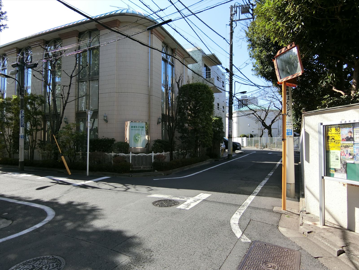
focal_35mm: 21
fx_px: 218
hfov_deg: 79.0
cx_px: 180
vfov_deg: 63.4
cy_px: 135
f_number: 2.8
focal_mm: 4.6
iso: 80
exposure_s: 1/800
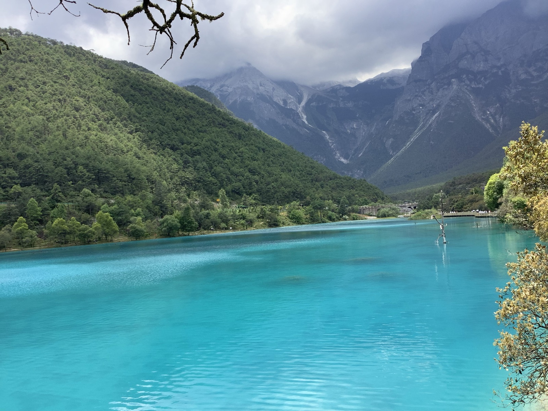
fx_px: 491
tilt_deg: +1.3
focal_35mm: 31
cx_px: 274
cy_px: 206
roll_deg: +3.8
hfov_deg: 58.4
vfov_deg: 45.4
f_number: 2.4
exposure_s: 1/539
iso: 25
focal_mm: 3.3
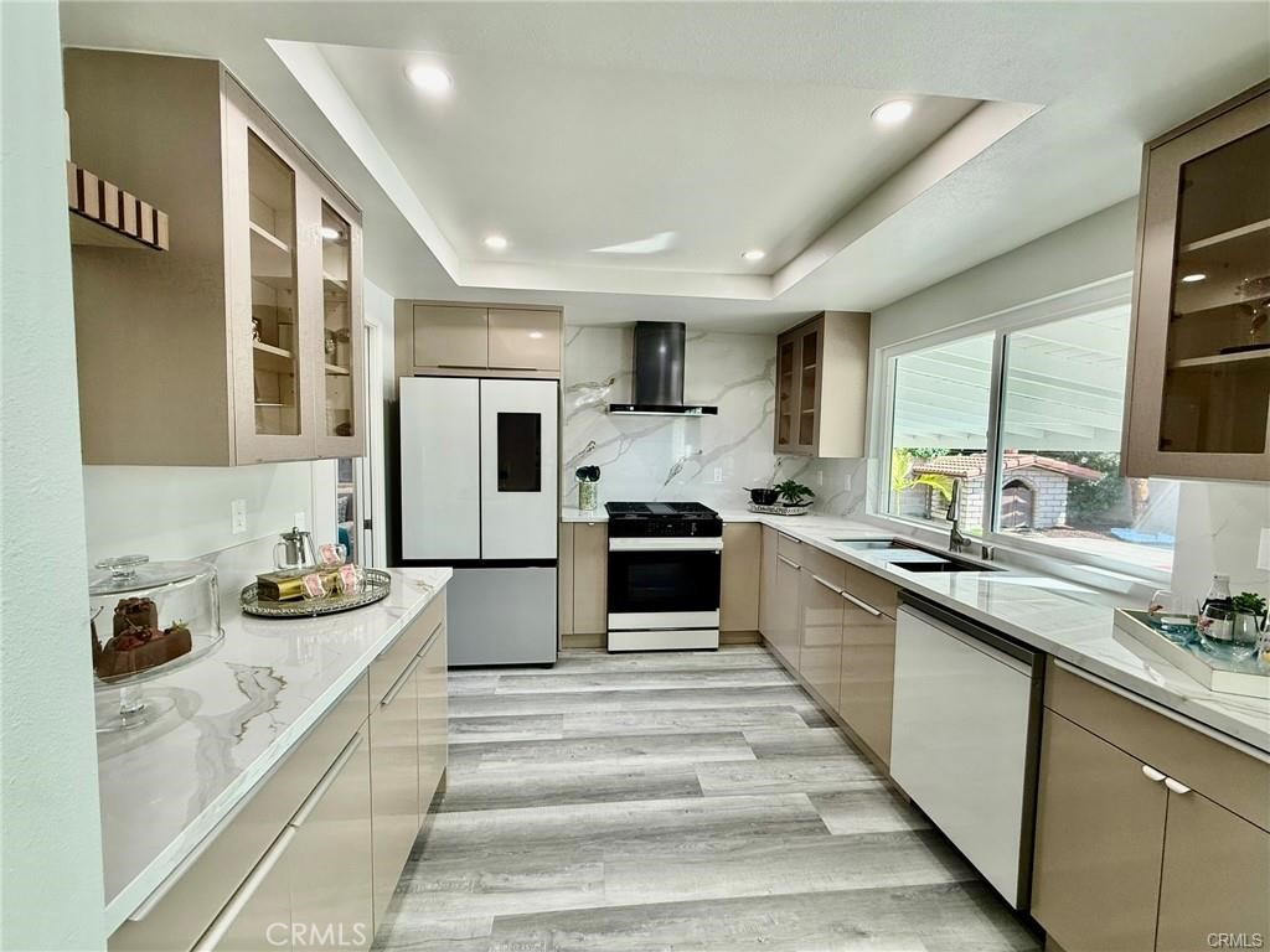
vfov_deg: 85.7
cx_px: 635
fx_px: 514
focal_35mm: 14
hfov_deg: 102.1
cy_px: 476
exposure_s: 1/120
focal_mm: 2.22
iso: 160
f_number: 2.2
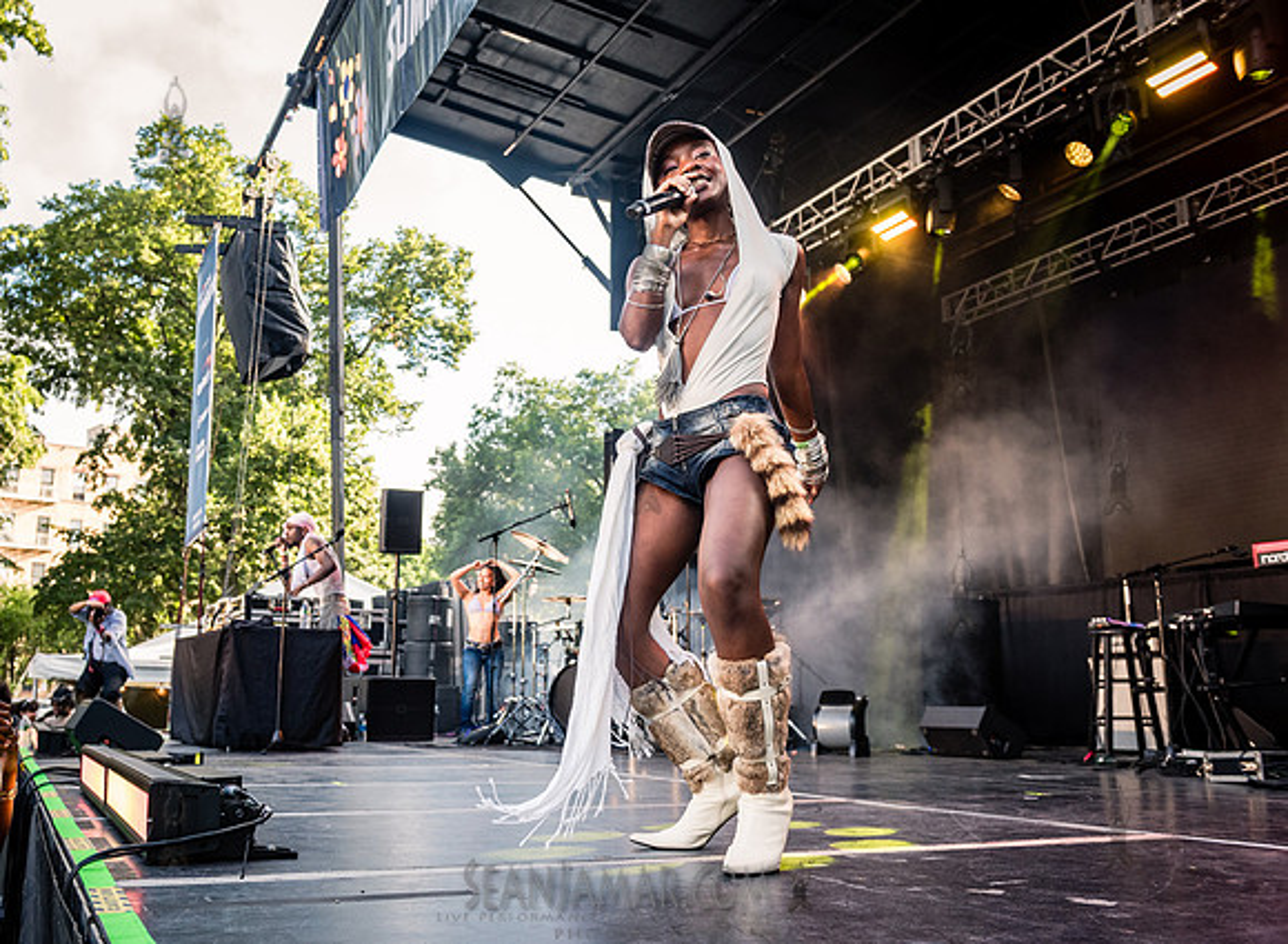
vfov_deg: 41.0
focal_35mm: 34
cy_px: 455
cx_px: 555
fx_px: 1263
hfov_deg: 53.9
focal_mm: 31
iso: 1000
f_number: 4
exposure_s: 1/640
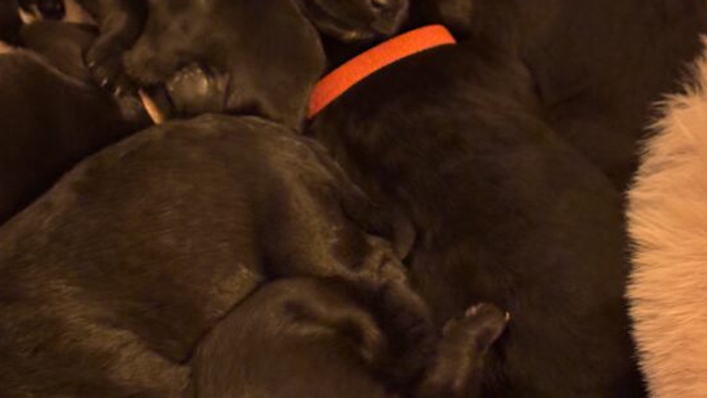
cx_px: 275
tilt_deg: -55.9
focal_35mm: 107
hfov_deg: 20.0
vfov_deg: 11.3
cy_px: 211
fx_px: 2006
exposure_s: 1/20
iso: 500
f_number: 1.6
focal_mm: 5.96
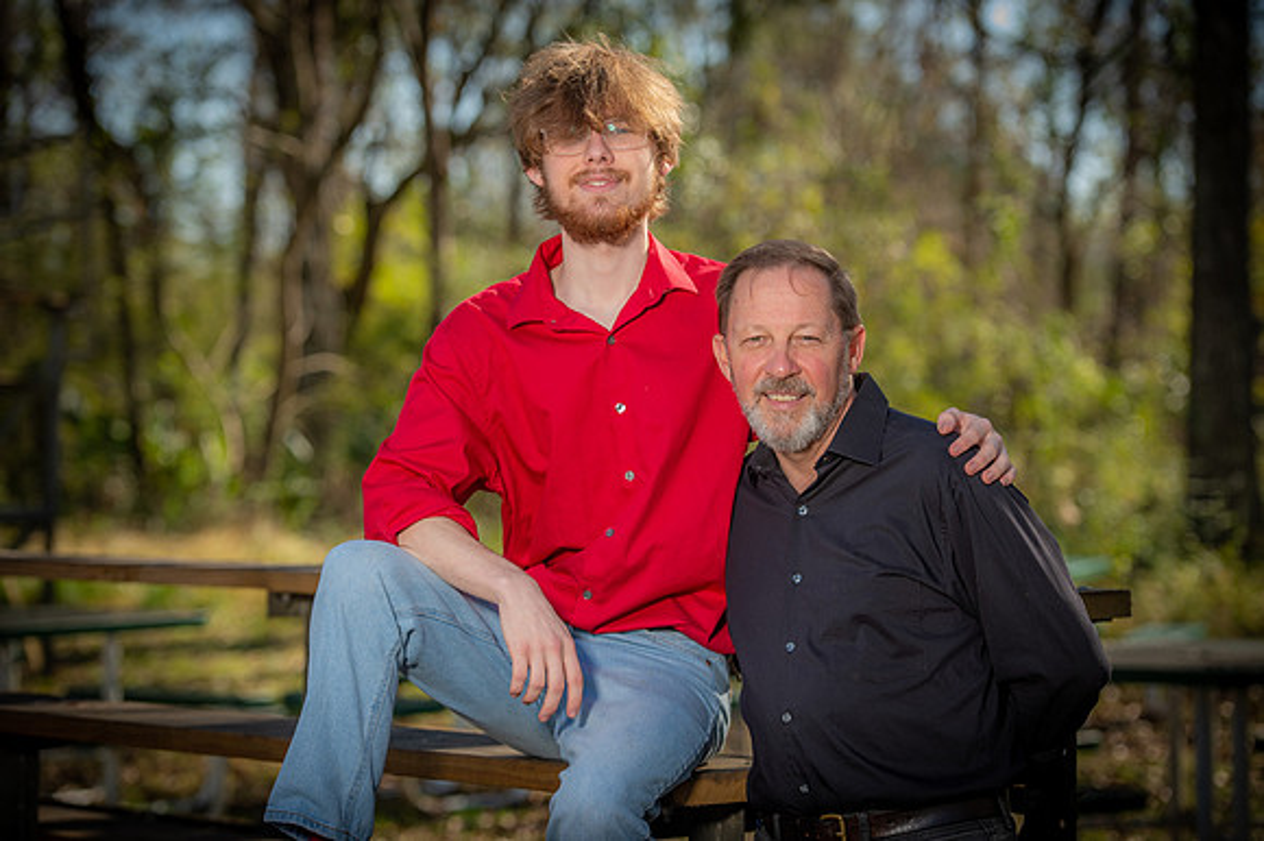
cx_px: 632
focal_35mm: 102
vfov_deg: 13.4
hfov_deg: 20.0
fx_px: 3579
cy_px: 420
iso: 50
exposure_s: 1/250
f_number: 4
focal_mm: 102
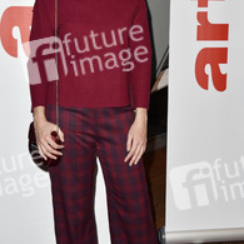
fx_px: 582
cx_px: 120
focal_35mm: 73
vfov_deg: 23.7
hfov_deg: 23.7
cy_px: 118
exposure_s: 1/160
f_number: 5.6
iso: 800
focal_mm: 42
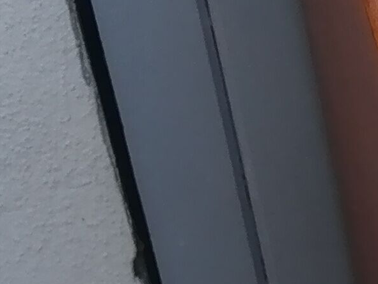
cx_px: 1104
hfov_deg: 9.0
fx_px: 1998
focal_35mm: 183
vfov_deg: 8.1
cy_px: 113
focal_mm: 3.6
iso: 50
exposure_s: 1/237
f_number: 1.8
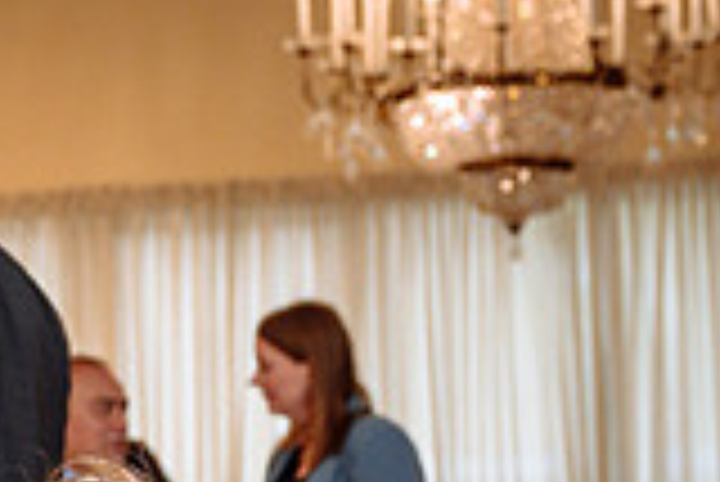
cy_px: 750
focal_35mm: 167
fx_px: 3343
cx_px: 45
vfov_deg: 8.1
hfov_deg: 12.2
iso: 500
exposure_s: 1/200
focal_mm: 46
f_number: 4.5
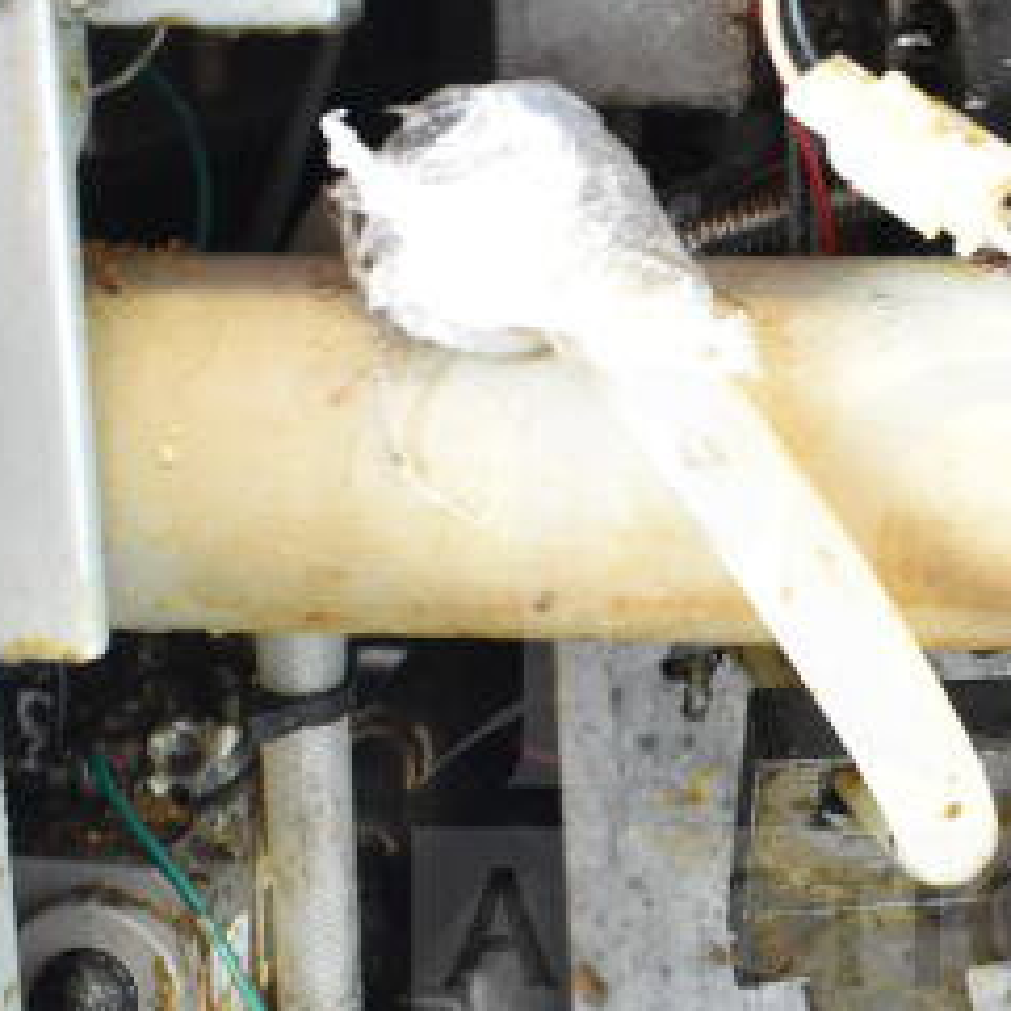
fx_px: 2875
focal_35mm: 87
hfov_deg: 19.6
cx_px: 881
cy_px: 692
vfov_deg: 19.9
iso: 1600
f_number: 3.5
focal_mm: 18
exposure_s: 1/50
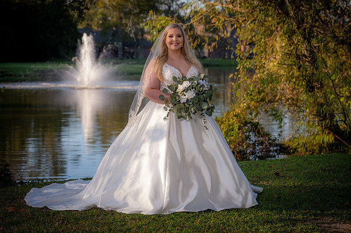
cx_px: 176
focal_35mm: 92
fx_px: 896
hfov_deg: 22.2
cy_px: 116
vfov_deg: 14.8
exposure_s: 1/160
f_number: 5
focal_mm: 92
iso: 125
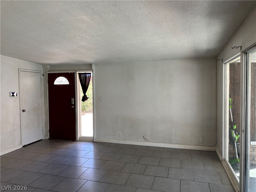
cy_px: 96
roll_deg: +0.4
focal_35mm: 24
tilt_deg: -1.5
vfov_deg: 56.8
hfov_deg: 71.6
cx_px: 128
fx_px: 177
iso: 64
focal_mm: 6.86
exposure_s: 1/120
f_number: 1.78
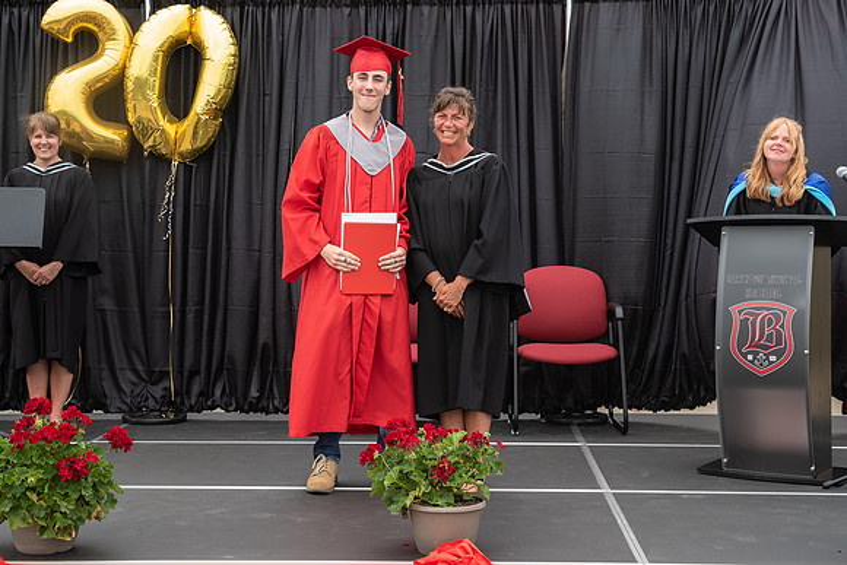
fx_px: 1286
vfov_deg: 24.8
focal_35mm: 55
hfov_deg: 36.4
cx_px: 423
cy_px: 249
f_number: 5.6
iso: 500
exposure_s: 1/500
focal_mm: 48
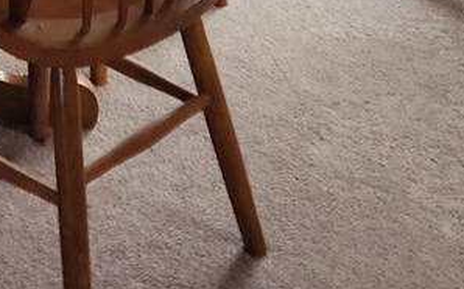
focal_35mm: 118
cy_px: -471
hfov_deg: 17.0
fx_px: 1492
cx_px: -73
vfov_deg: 9.5
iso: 200
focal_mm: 5.4
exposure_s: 1/120
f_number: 1.8
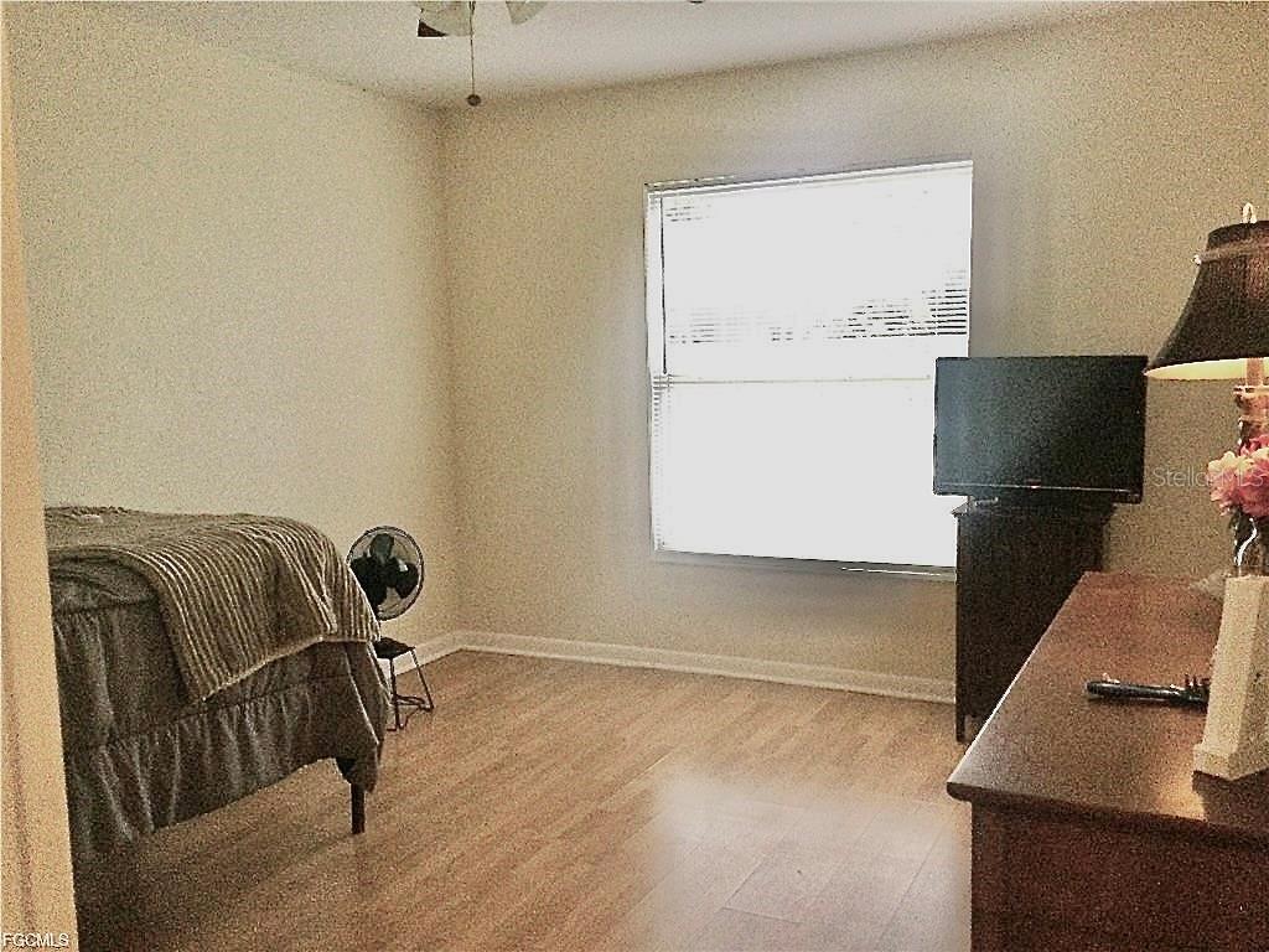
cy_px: 476
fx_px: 1136
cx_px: 634
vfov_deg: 45.4
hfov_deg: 58.4
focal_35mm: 31
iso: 40
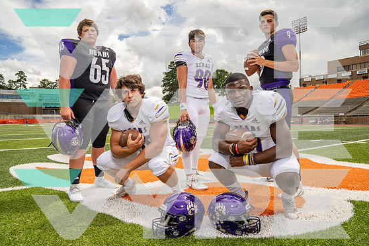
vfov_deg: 49.6
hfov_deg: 69.4
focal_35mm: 26
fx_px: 266
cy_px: 124
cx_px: 184
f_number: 8
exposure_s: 1/160
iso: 100
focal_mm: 25
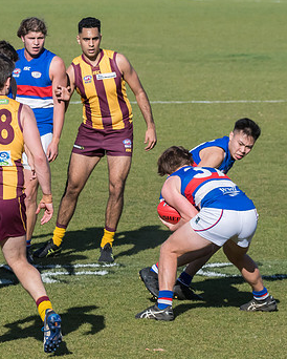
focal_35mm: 420
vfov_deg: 4.6
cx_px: 72
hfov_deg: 3.7
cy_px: 158
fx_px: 4455
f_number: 8
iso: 800
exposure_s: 1/8000
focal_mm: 150
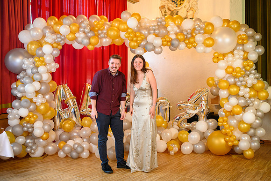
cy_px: 90
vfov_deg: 37.8
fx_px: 263
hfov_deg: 54.5
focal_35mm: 35
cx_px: 136
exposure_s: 1/100
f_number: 3.5
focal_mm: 35
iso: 1250
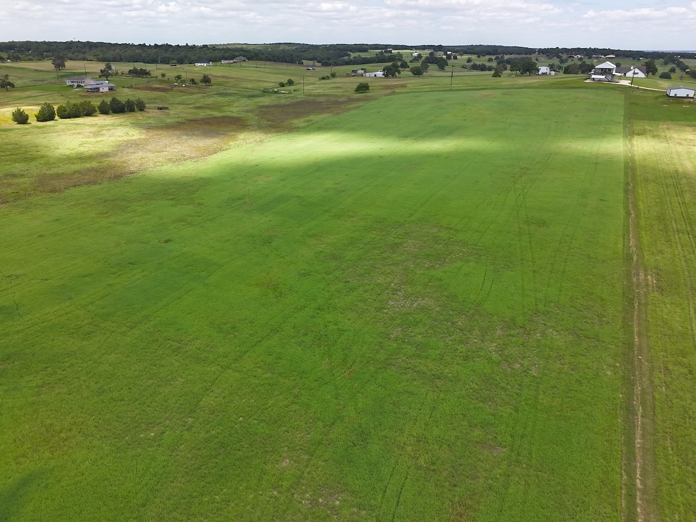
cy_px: 261
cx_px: 348
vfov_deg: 56.8
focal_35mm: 24
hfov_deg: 71.6
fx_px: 483
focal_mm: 4.55
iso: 110
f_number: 2.8
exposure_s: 1/640
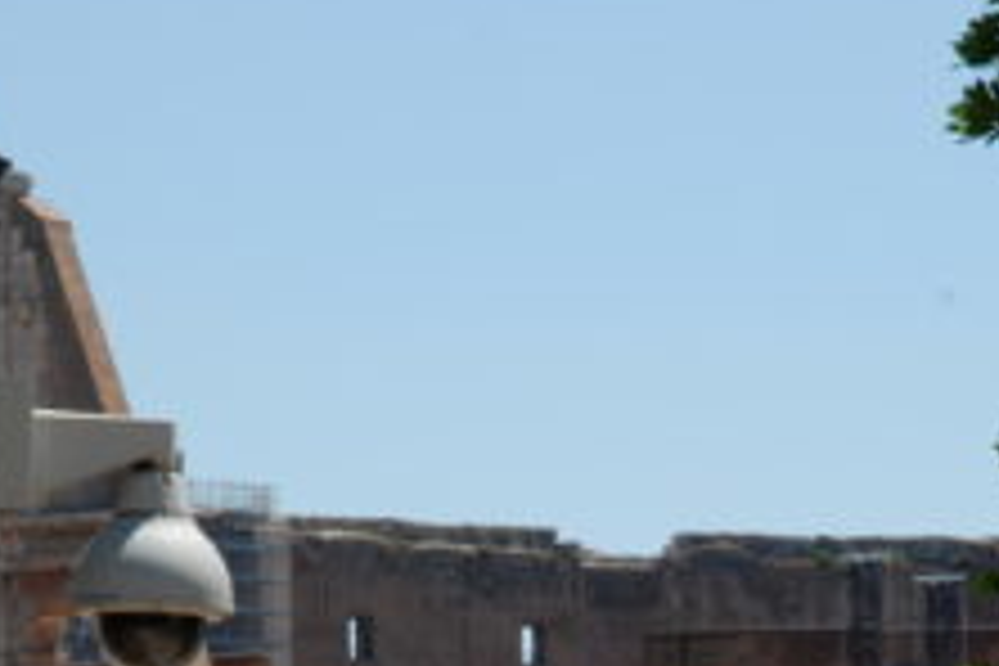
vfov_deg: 5.8
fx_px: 6576
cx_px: 495
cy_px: 650
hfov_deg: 8.7
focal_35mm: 237
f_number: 16
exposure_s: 1/60
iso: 100
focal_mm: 70
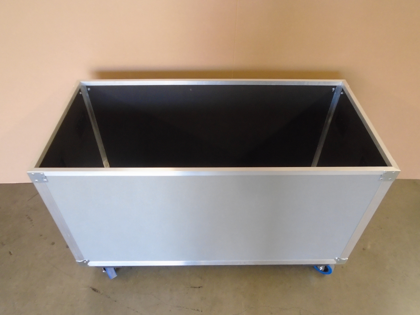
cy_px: 158
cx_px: 210
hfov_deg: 67.3
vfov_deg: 53.1
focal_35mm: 26
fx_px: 315
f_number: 3.2
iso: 400
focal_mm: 4.6
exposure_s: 1/13
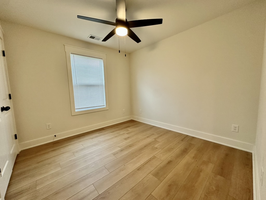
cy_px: 100
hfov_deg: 102.1
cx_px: 133
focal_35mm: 14
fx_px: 108
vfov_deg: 85.7
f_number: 2.2
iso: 200
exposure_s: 1/120
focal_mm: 2.22
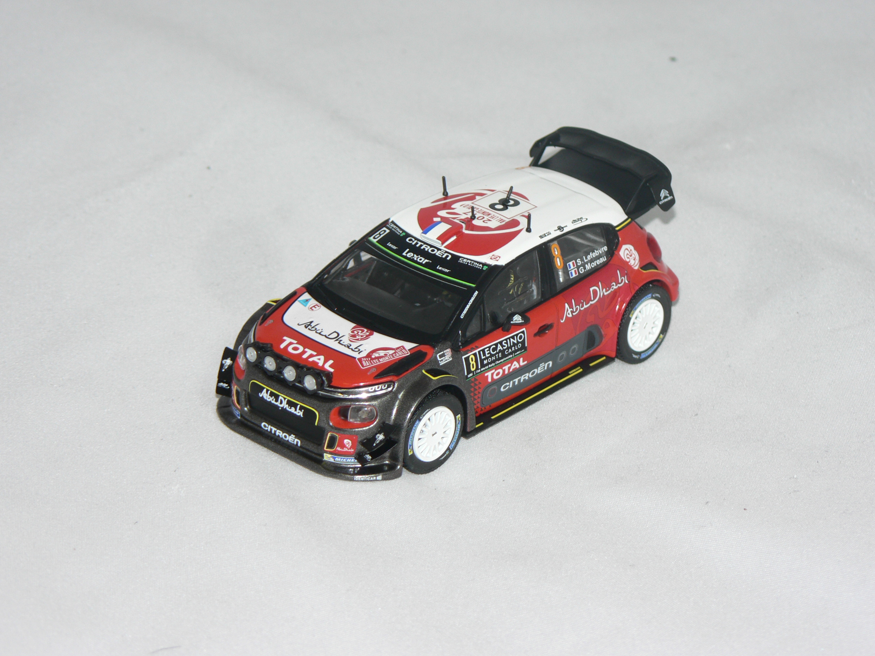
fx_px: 3893
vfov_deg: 9.6
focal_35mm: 154
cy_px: 328
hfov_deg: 12.8
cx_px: 438
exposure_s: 1/60
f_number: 3.3
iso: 80
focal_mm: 25.7
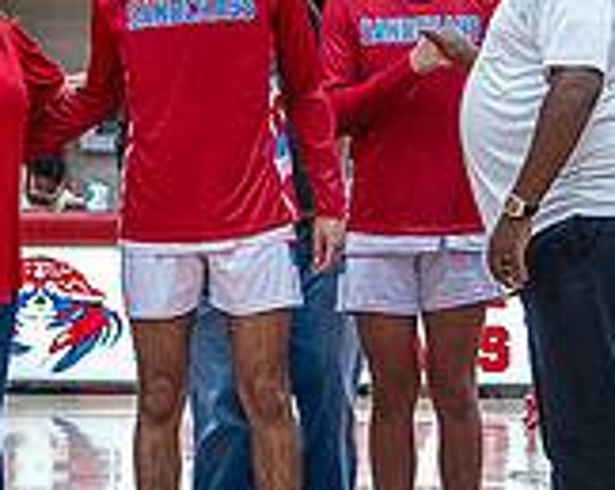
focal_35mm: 222
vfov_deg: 6.9
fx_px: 4033
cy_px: 34
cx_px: 270
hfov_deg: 8.7
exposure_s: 1/320
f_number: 4
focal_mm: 66
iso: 2000
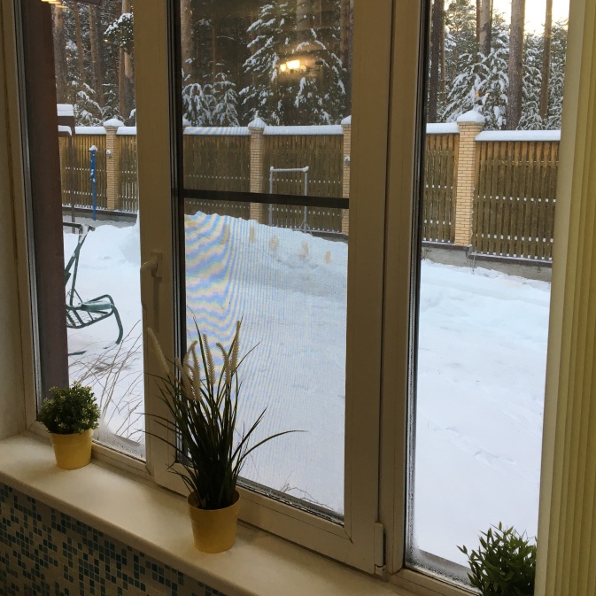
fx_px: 760
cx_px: 286
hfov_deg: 42.8
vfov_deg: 42.8
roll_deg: +1.5
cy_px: 268
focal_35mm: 39
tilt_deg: -8.2
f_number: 2.2
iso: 25
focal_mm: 4.15
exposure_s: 1/33
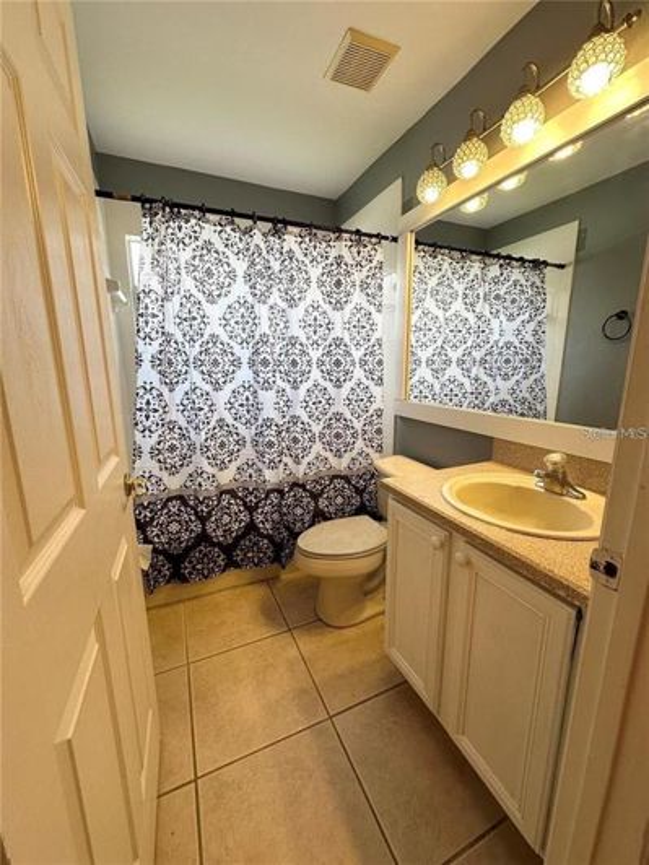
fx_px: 350
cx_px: 324
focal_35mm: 14
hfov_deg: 85.7
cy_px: 432
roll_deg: -0.9
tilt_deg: -12.3
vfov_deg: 102.1
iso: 100
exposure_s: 1/120
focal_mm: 2.22
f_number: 2.2
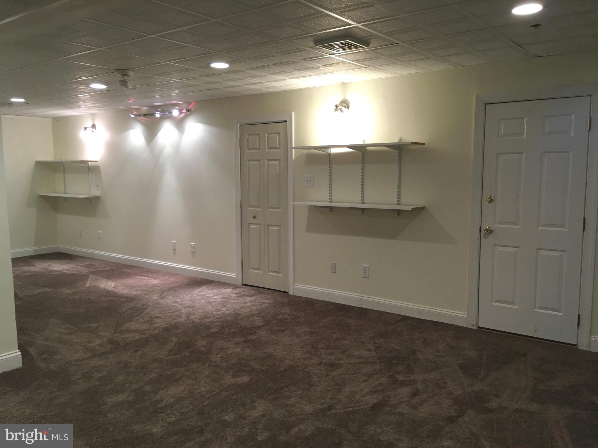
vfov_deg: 48.2
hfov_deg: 61.7
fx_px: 501
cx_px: 299
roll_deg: +1.2
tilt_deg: -8.0
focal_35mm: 29
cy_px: 224
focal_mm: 4.15
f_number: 2.2
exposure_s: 1/30
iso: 100
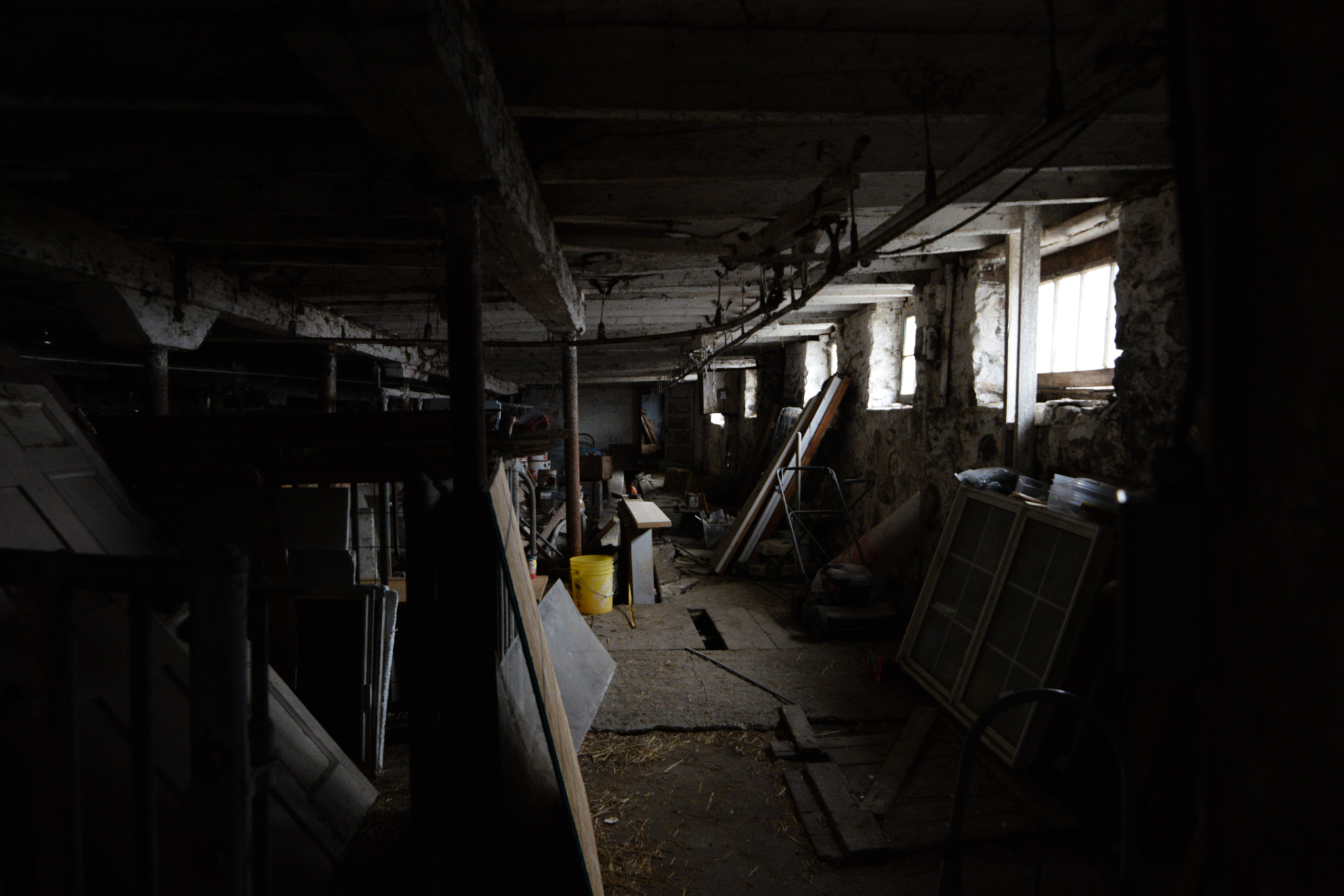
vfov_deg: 59.5
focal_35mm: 21
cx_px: 672
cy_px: 448
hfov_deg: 81.2
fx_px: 784
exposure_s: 1/100
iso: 1600
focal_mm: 14
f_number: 4.5
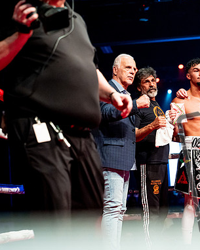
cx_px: 178
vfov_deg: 22.0
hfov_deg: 17.4
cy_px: 126
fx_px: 644
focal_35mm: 87
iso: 4000
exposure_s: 1/1000
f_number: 2.8
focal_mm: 61
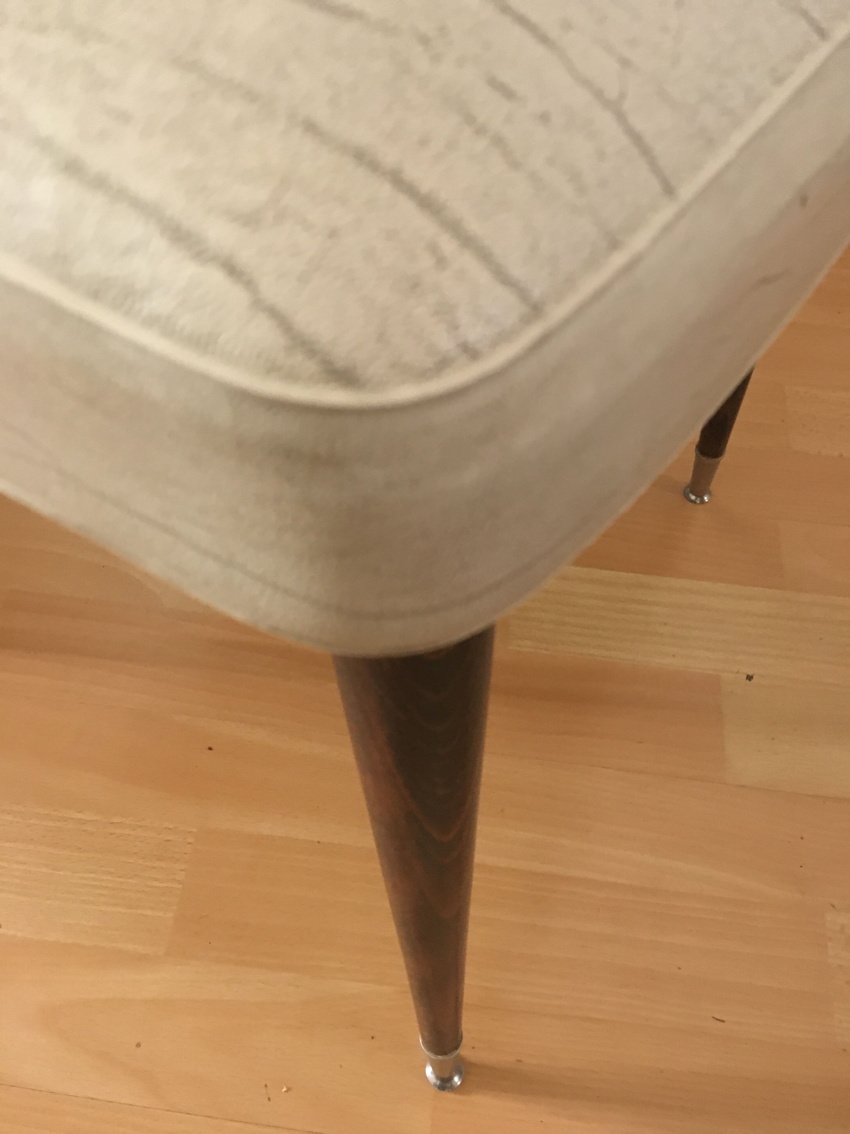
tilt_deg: -57.0
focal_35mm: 29
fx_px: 949
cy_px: 567
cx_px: 425
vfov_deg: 61.7
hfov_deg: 48.2
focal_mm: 4.15
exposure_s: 1/17
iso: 400
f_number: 2.2
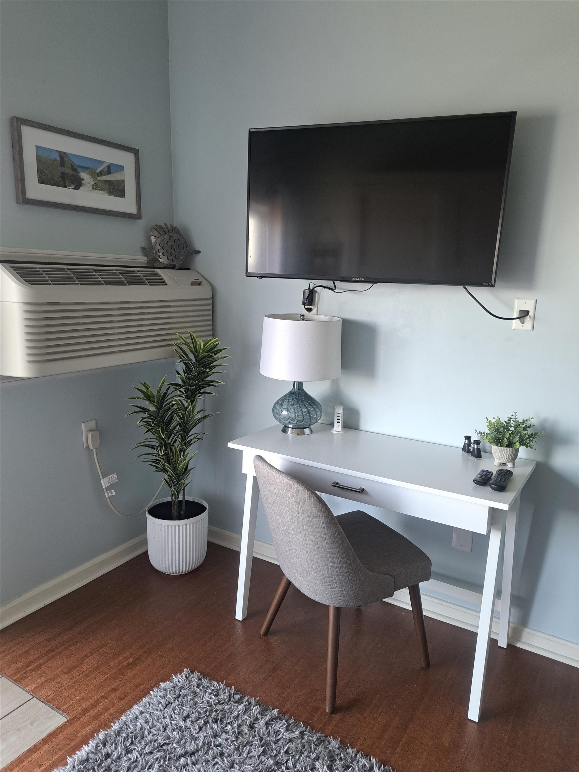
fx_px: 535
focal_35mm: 24
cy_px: 386
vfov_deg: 71.6
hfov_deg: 56.8
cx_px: 290
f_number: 1.8
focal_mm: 5.23
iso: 200
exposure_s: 1/60
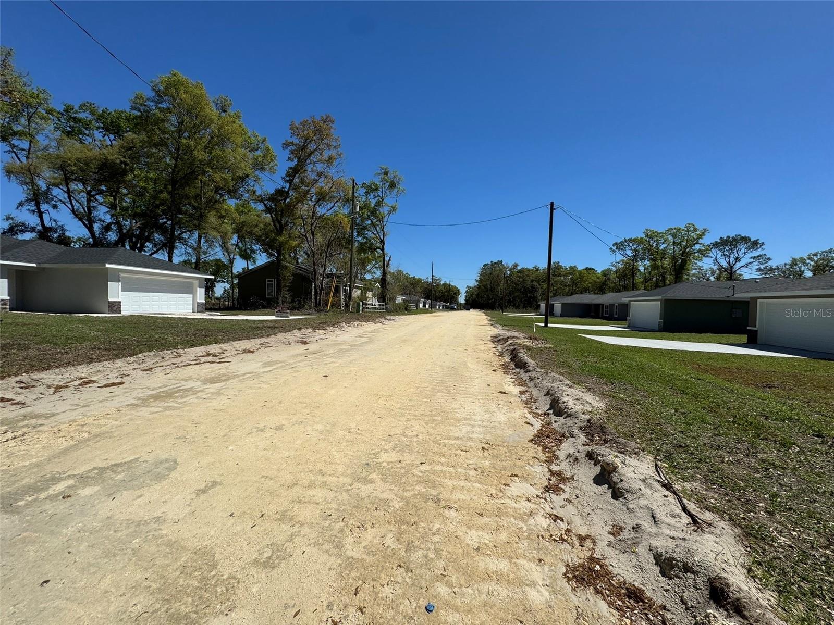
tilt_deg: -1.5
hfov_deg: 102.1
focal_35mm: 14
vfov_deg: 85.7
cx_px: 417
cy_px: 312
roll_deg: -0.2
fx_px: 337
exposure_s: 1/3906
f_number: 2.2
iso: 50
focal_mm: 2.22
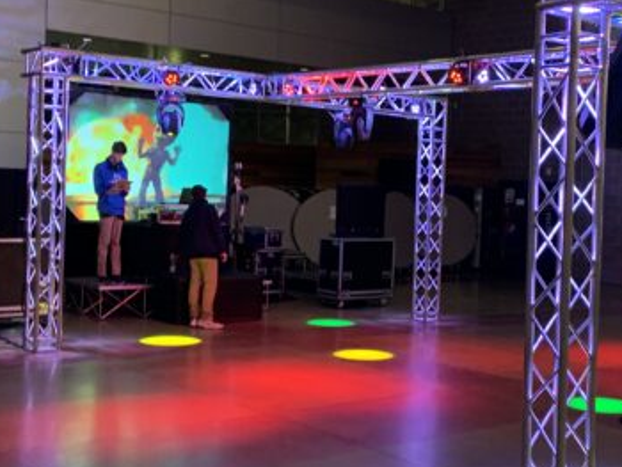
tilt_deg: -5.9
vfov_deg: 25.7
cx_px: 435
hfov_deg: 33.3
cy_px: 250
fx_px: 1025
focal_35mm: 57
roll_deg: -2.6
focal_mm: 4.25
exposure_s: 1/32
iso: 400
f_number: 1.8
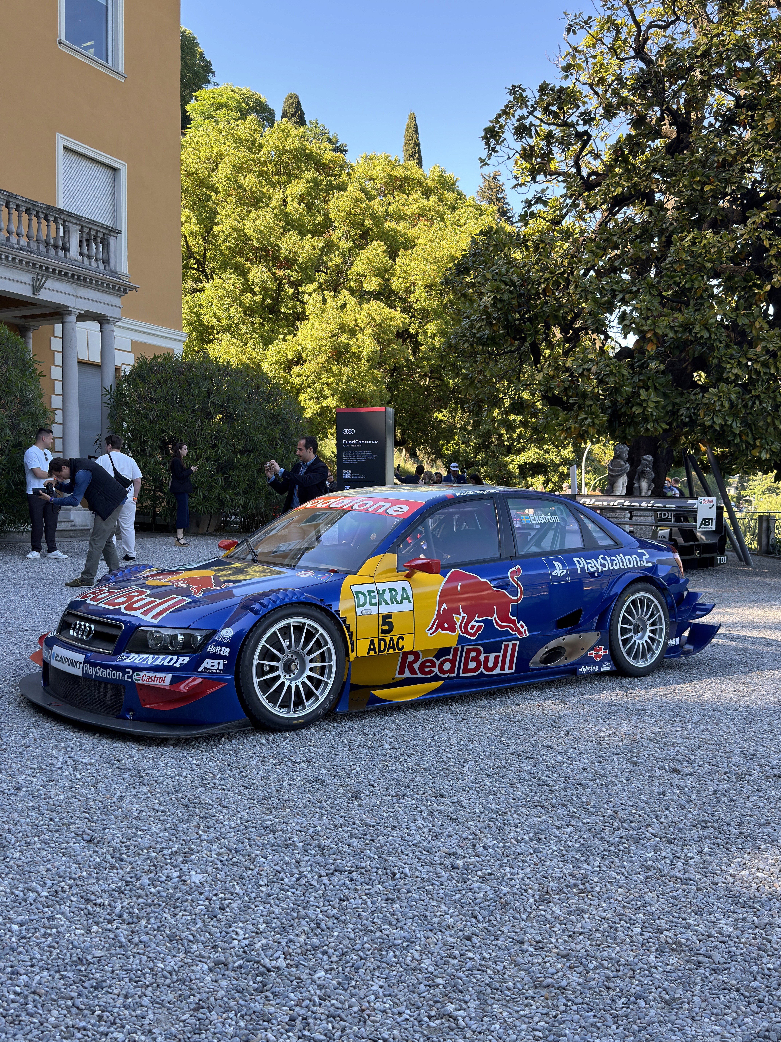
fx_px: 1053
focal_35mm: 35
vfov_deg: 52.6
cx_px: 390
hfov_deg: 40.7
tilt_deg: -1.7
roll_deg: +0.8
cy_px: 521
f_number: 1.78
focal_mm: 6.76
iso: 80
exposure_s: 1/598
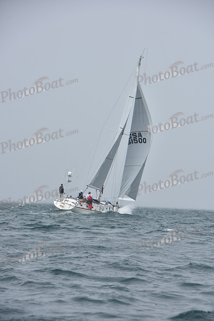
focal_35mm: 200
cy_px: 160
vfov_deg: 10.3
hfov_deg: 6.9
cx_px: 107
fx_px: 1782
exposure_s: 1/800
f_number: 11
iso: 250
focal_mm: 200
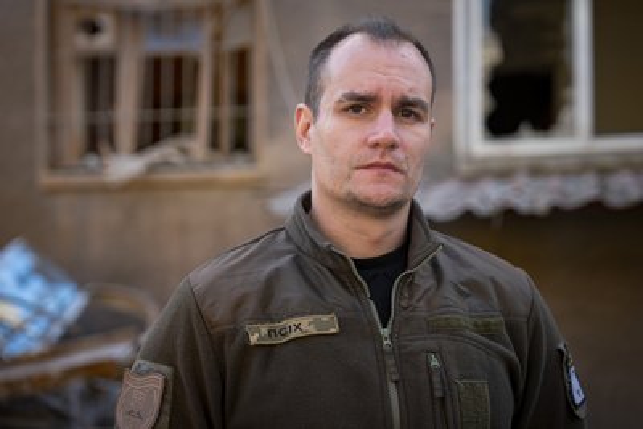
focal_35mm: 63
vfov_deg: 21.6
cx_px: 322
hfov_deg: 31.9
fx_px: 1126
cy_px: 214
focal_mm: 63
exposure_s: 1/320
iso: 125
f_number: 2.8
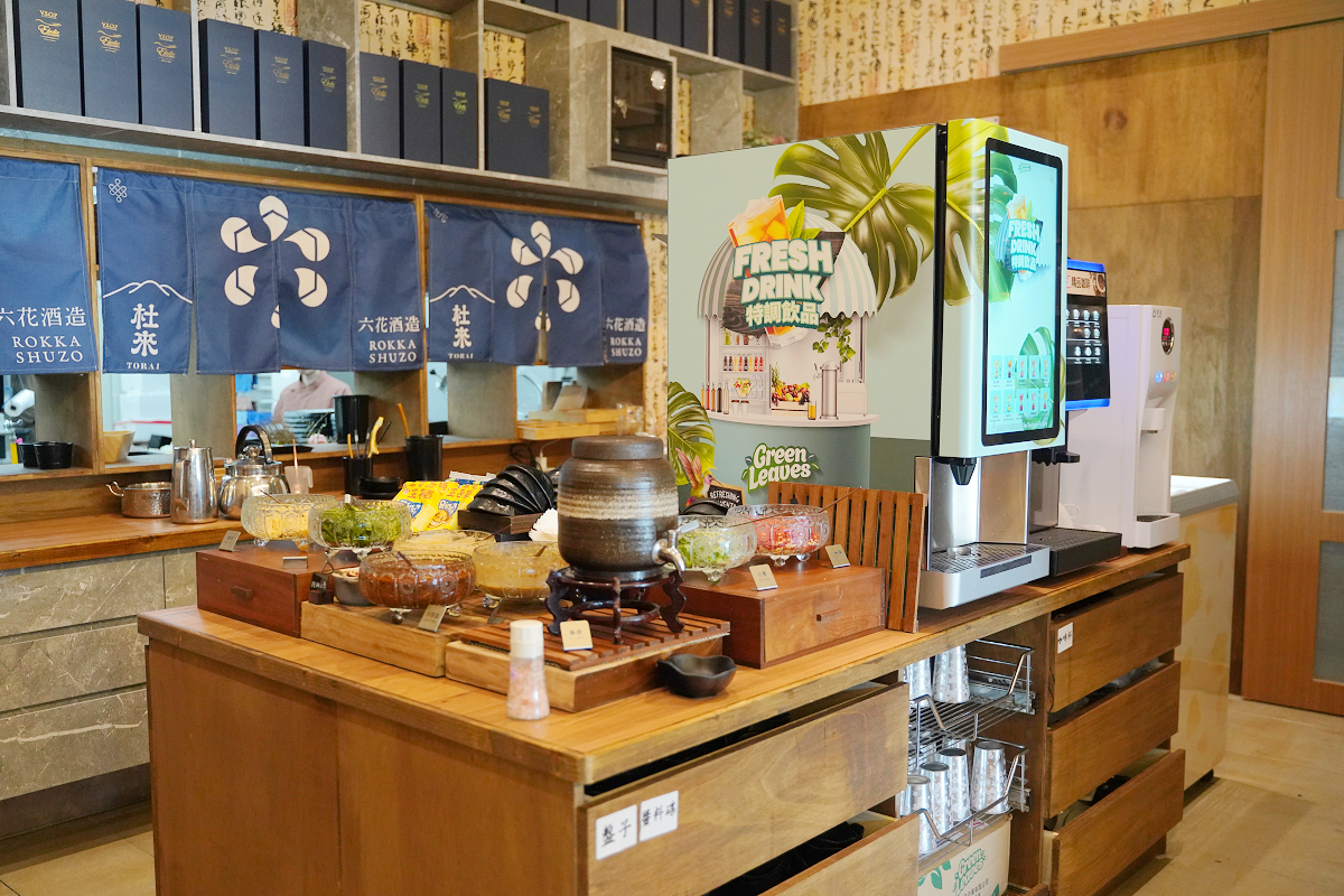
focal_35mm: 33
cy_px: 448
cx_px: 672
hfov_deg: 57.2
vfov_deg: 40.0
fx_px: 1232
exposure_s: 1/160
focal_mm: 33
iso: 3200
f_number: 2.8
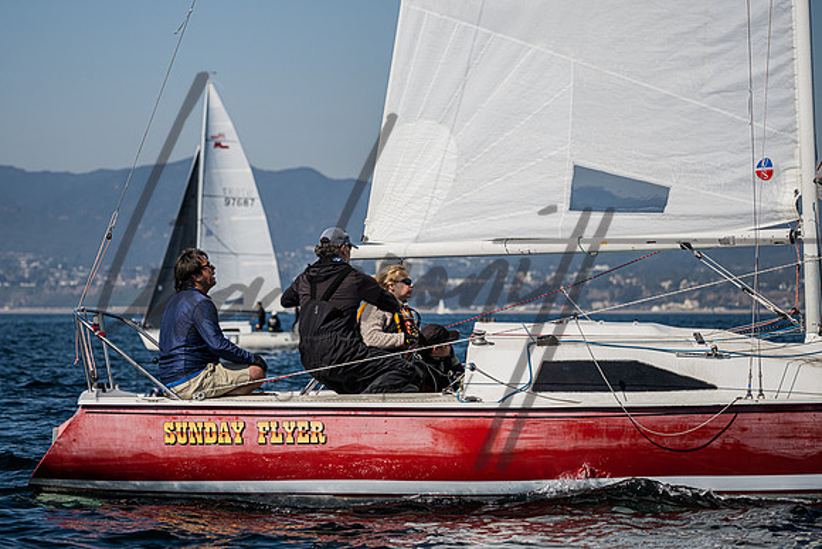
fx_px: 3676
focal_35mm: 161
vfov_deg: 8.5
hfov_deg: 12.8
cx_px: 349
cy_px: 233
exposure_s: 1/5000
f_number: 4.8
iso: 400
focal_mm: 140
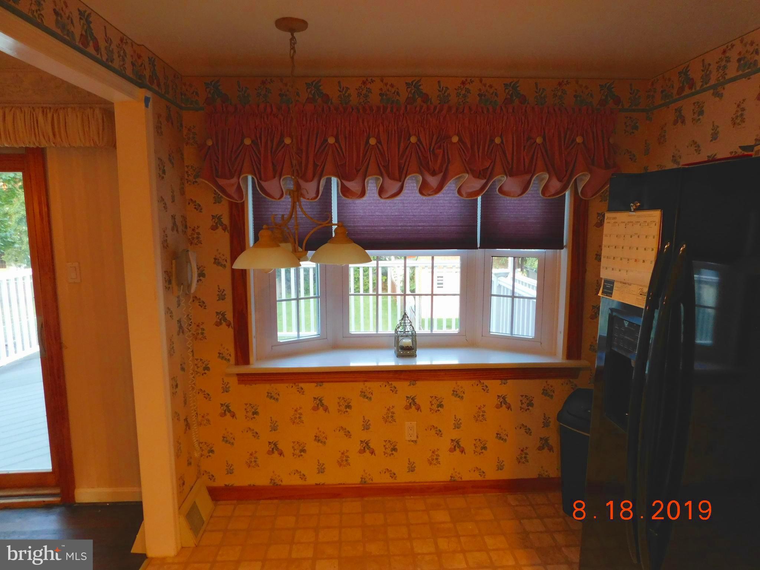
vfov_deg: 58.9
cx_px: 380
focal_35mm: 23
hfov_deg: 73.9
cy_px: 285
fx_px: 505
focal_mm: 4
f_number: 3
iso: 280
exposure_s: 1/30
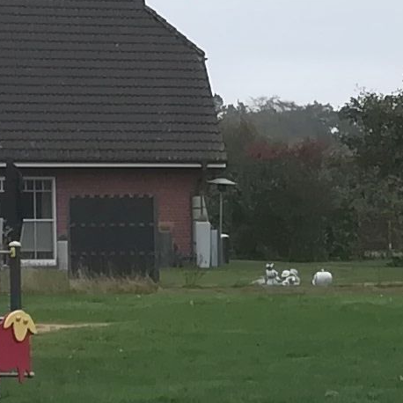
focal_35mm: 199
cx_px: 888
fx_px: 2621
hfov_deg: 8.2
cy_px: 333
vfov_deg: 8.8
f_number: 2.2
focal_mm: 3.83
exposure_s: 1/346
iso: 50
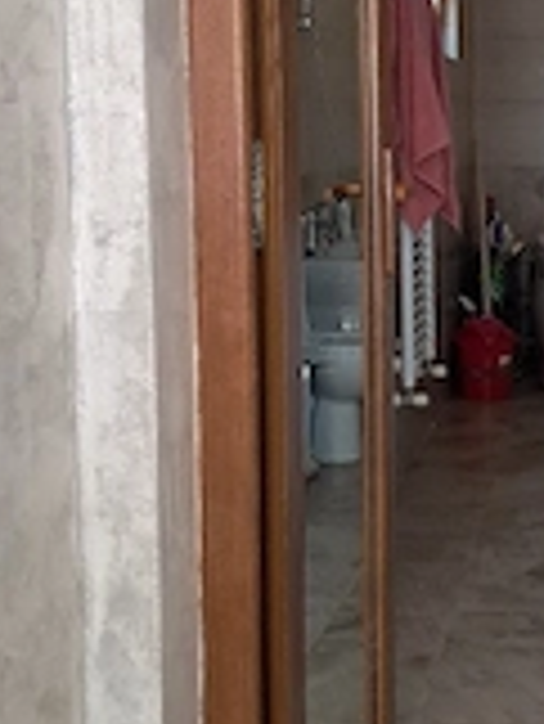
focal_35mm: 67
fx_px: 1402
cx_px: 531
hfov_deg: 21.3
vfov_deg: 28.9
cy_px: 310
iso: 640
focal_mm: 4
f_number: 1.8
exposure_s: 1/33
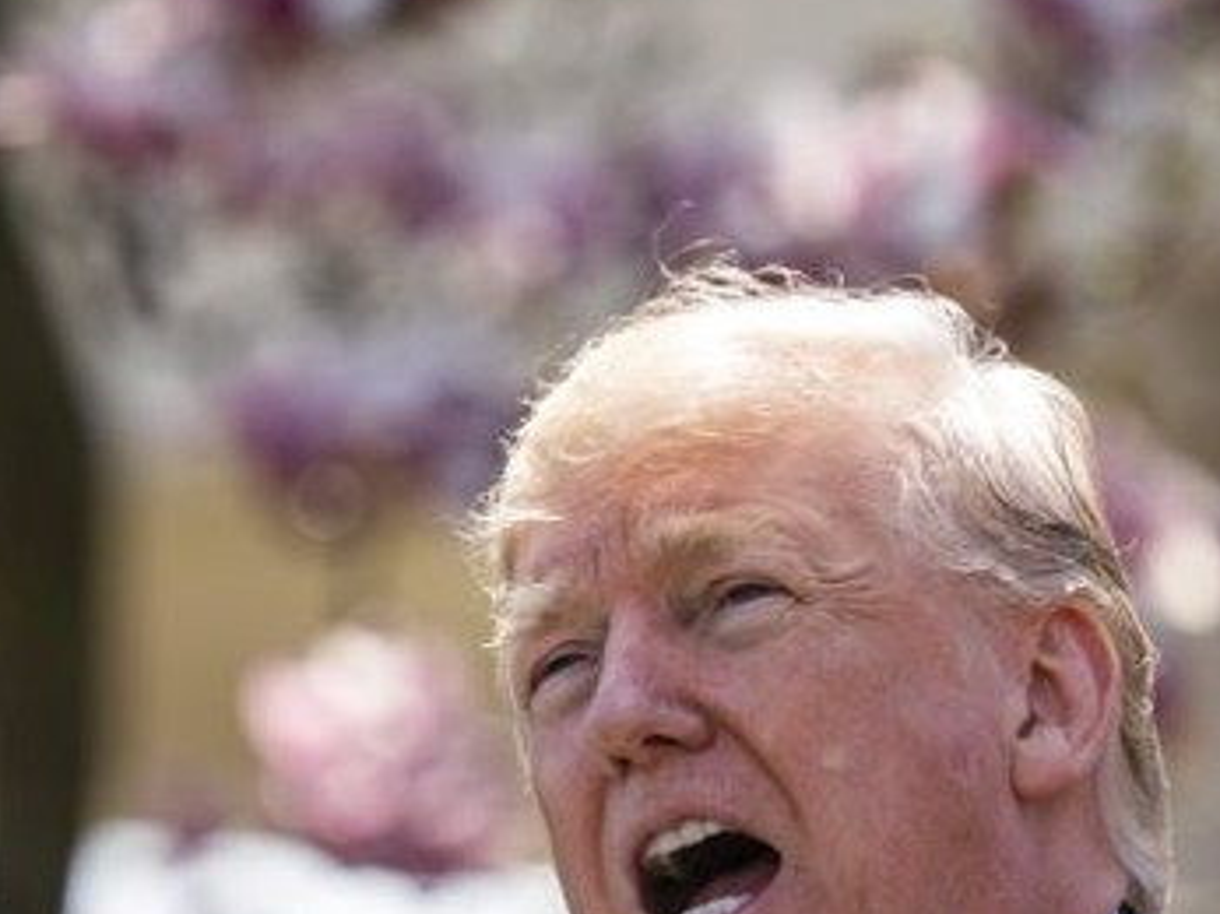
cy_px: 619
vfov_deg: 2.0
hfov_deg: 2.7
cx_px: 483
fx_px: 25966
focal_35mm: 737
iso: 160
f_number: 5.6
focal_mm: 348
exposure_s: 1/320
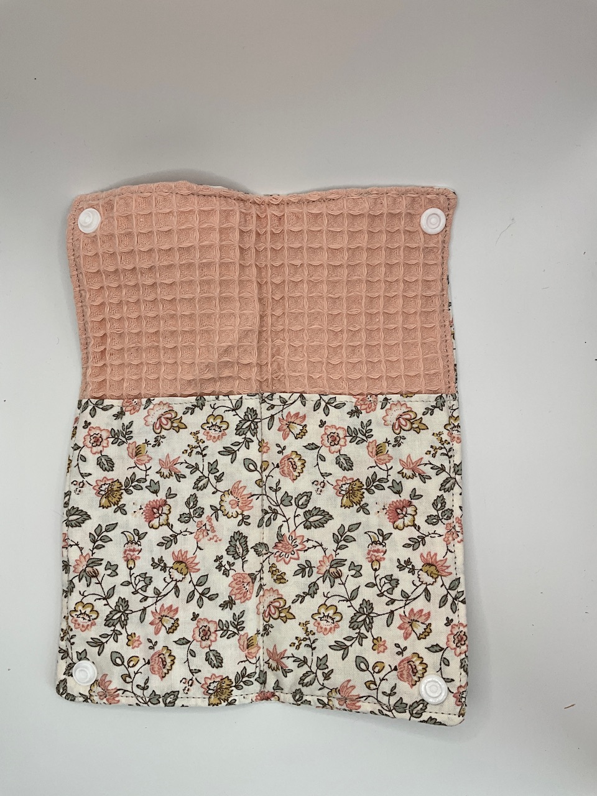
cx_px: 298
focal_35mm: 29
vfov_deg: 61.7
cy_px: 398
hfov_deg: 48.2
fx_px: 667
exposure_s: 1/378
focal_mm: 3
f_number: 1.8
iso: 25
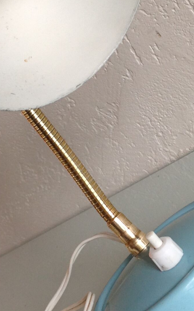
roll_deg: +43.3
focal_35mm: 89
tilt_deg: -9.2
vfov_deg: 23.3
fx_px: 753
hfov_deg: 14.6
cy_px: 139
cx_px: 137
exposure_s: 1/17
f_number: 2.4
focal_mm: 4.28
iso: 50
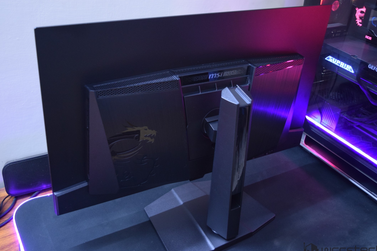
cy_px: 128
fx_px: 419
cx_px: 190
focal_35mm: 40
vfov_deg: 33.4
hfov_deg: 48.5
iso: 1600
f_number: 4
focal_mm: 26
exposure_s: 1/10
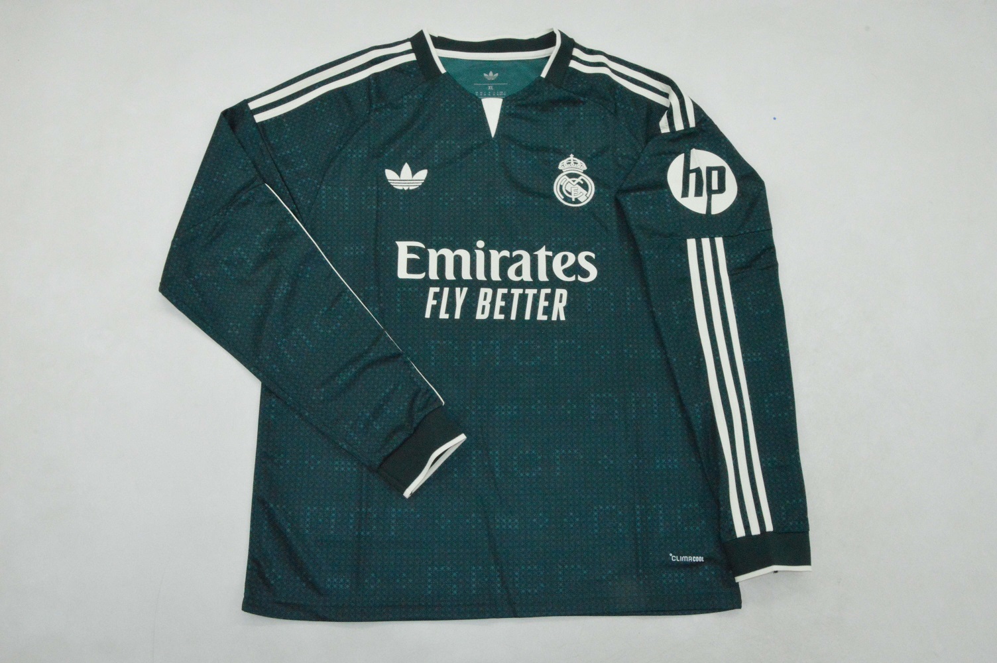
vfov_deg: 41.6
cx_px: 498
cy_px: 332
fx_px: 872
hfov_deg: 59.5
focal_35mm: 32
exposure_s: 1/200
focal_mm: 21
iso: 6400
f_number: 22
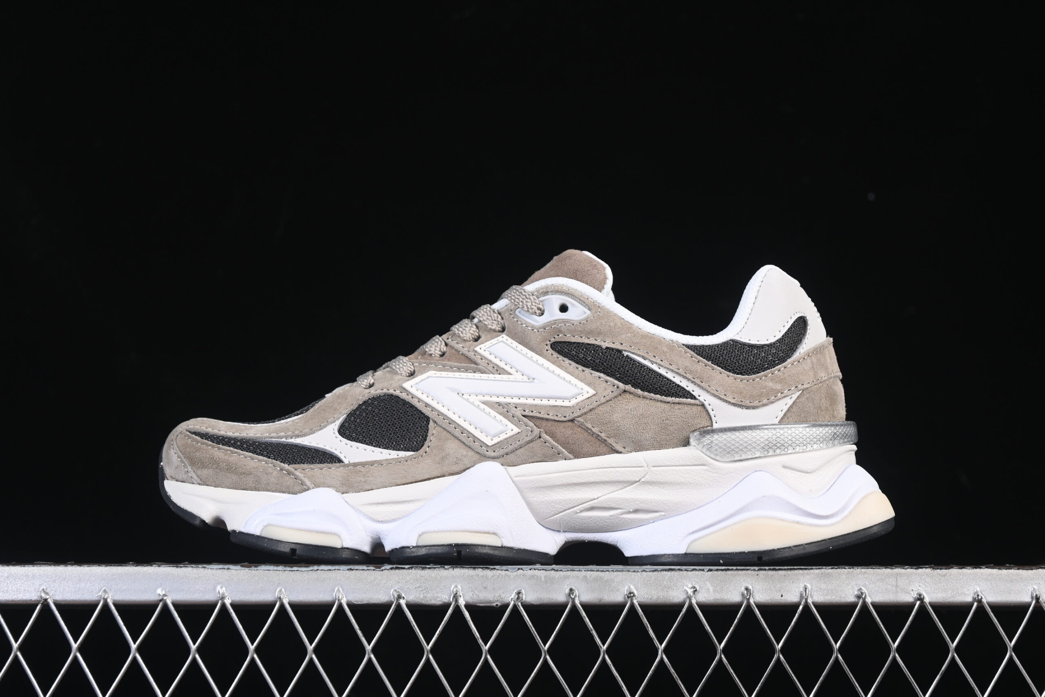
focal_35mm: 75
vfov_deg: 18.2
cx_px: 522
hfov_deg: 27.0
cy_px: 348
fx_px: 2177
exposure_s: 1/80
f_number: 7.1
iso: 160
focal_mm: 50
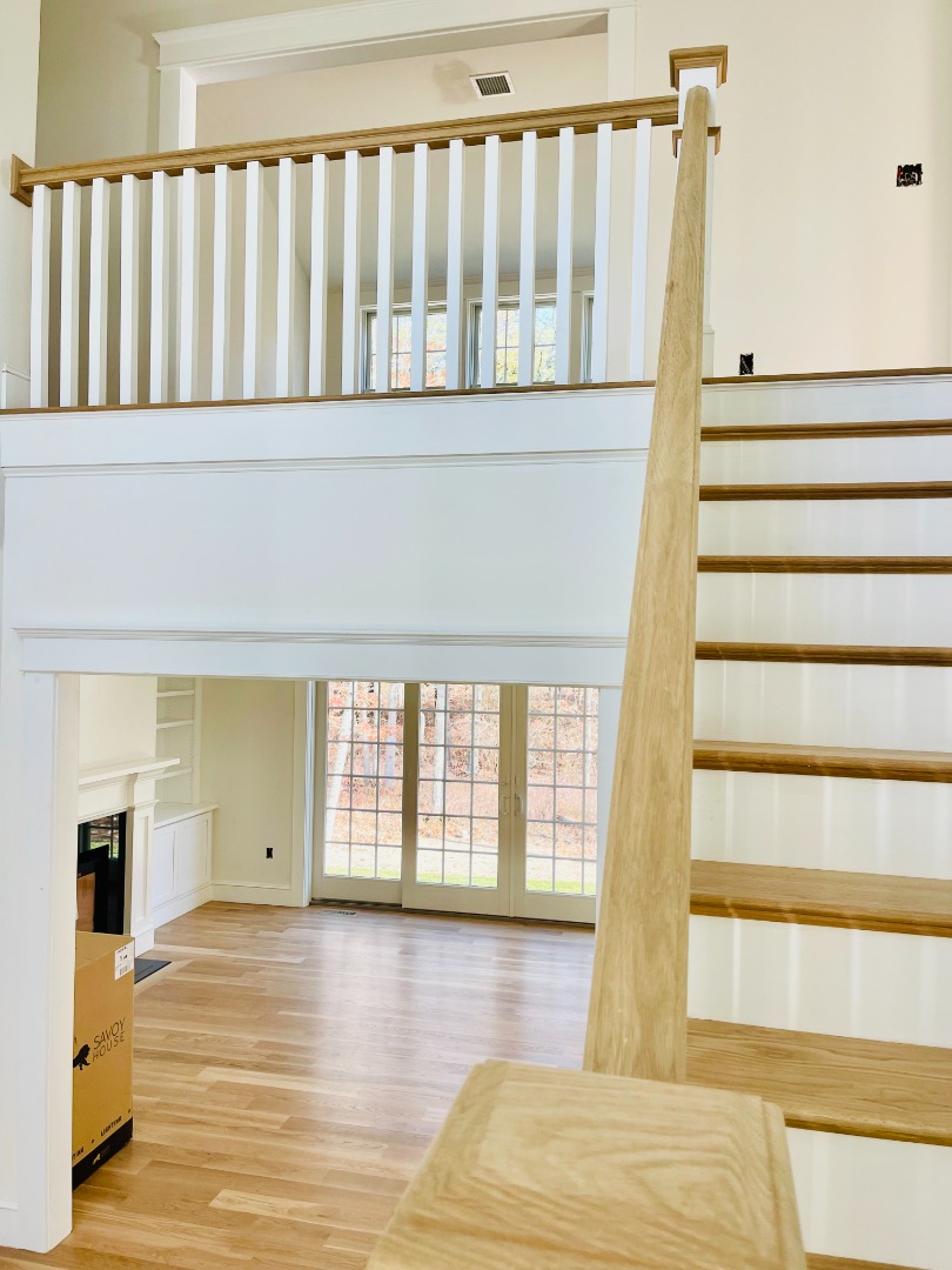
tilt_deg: +0.7
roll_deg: -1.1
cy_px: 635
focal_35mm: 25
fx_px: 917
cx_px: 476
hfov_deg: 54.9
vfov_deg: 69.4
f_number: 1.6
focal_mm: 5.1
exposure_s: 1/121
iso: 40
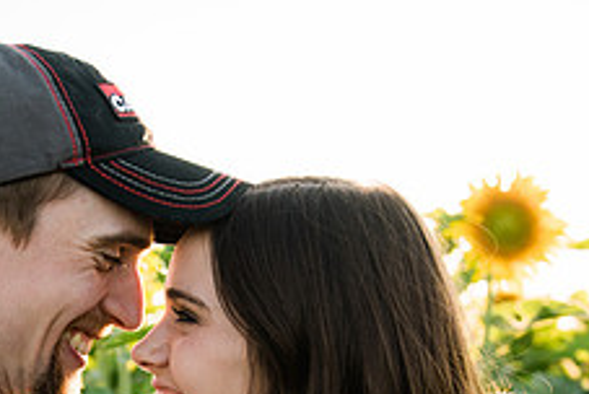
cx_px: 119
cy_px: 390
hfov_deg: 26.8
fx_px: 1212
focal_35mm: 74
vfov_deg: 18.0
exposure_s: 1/1000
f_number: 2.8
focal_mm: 29
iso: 200
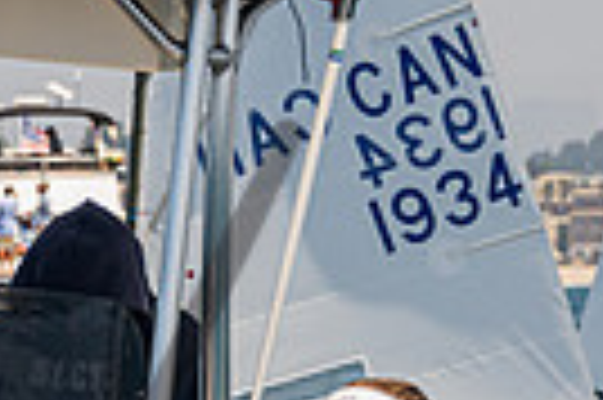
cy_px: 632
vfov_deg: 2.4
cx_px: 367
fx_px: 9703
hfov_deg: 3.6
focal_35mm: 580
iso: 250
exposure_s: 1/1000
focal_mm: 130
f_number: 7.1
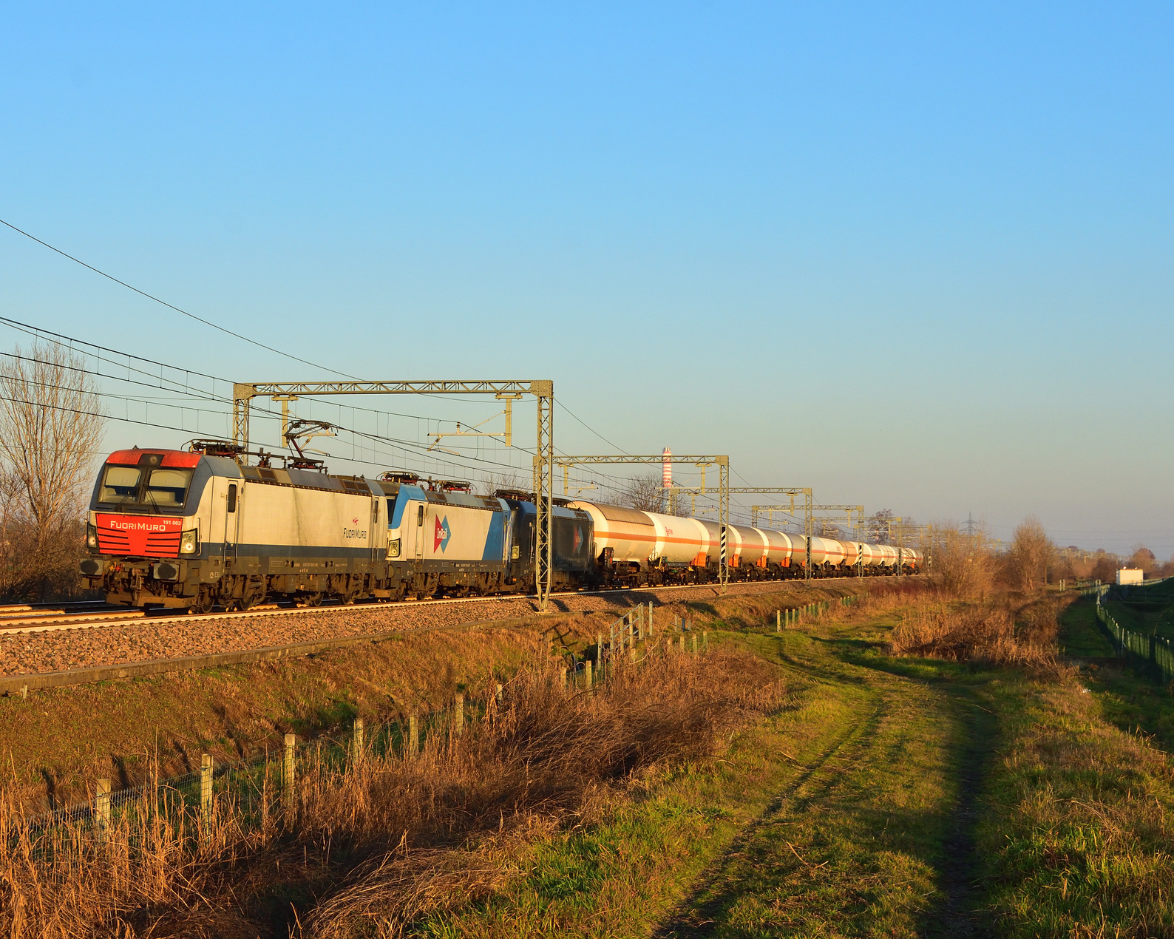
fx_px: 2069
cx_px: 481
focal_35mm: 60
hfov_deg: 31.6
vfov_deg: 25.6
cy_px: 467
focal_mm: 35
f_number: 7.1
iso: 500
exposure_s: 1/800
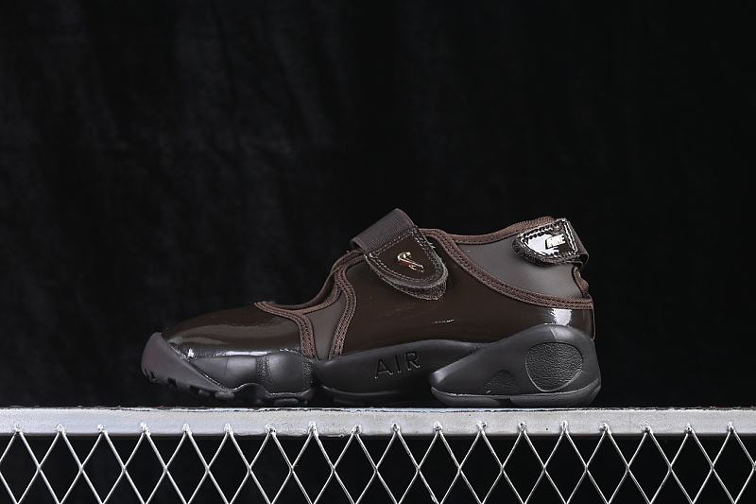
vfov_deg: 18.2
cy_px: 252
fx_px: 1575
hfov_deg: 27.0
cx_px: 378
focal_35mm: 75
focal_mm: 50
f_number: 6.3
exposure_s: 1/50
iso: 160
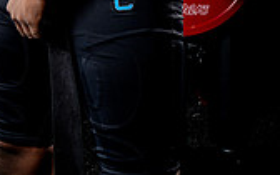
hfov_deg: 12.5
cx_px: 120
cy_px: -198
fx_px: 1274
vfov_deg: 7.5
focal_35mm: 167
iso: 640
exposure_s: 1/250
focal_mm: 61
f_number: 9
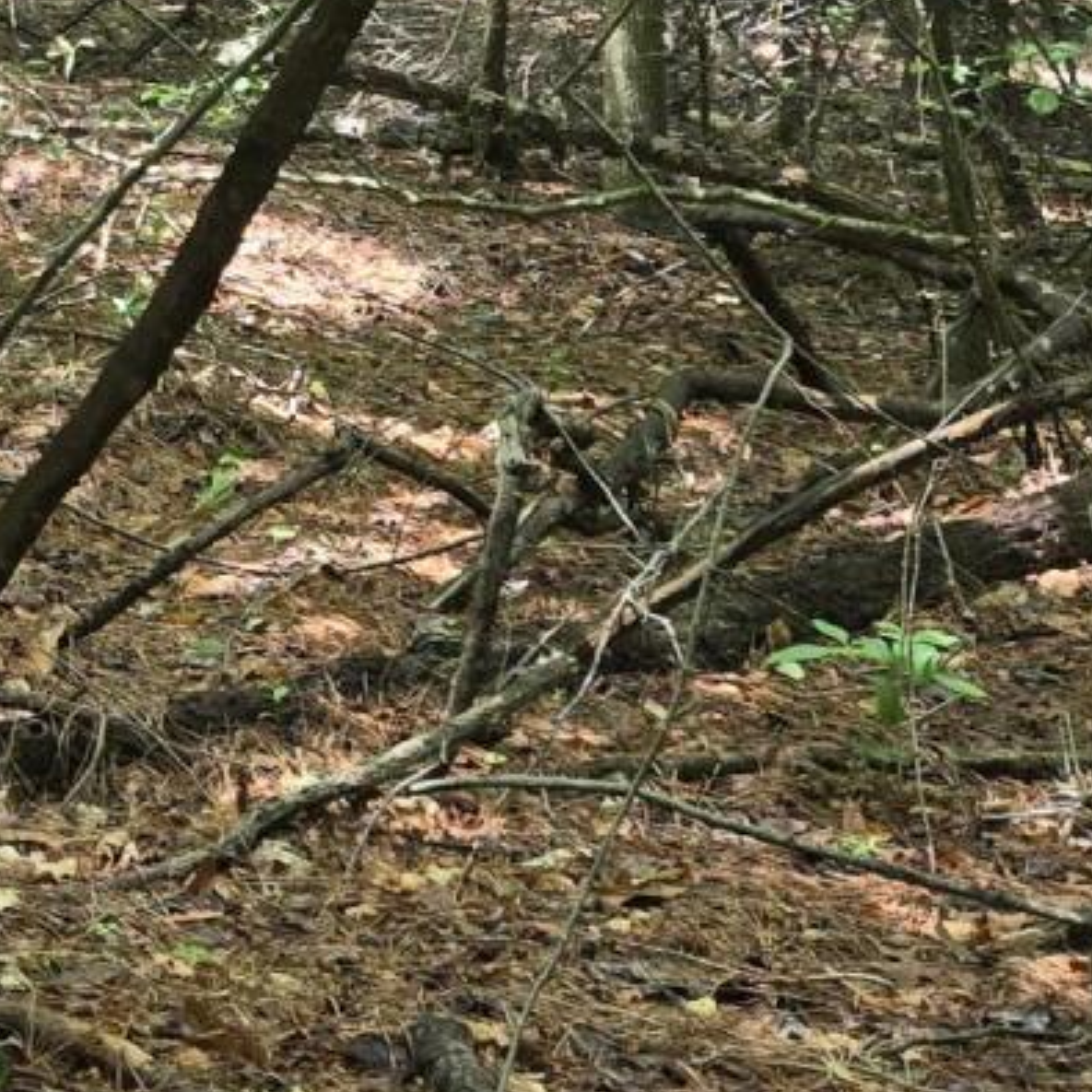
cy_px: -415
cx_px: -959
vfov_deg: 15.9
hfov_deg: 14.5
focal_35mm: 103
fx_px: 3676
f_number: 1.8
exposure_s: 1/180
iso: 160
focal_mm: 5.4
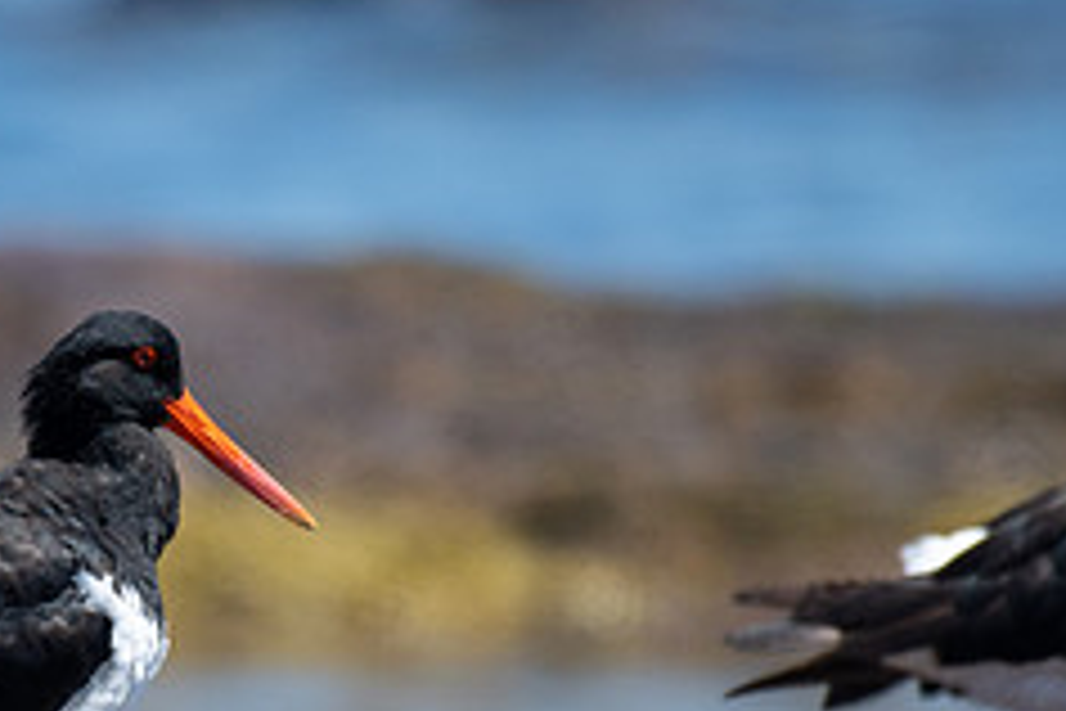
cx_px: 97
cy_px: 486
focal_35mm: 2029
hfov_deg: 1.0
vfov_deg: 0.7
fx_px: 60076
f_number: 5.6
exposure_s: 1/1000
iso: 140
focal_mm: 500
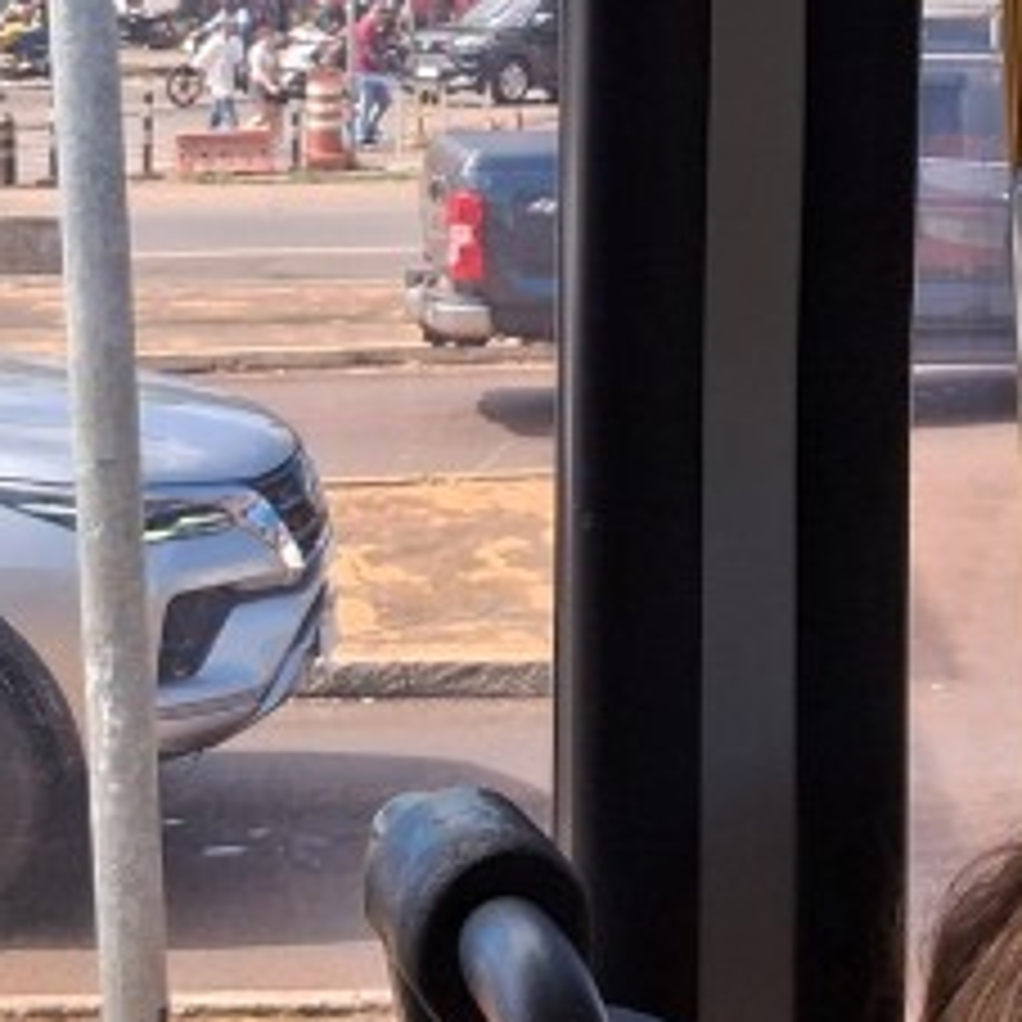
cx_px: 680
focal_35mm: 97
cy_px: 99
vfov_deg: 17.7
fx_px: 3240
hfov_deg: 17.9
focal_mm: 3.98
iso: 32
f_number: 1.8
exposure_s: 1/120
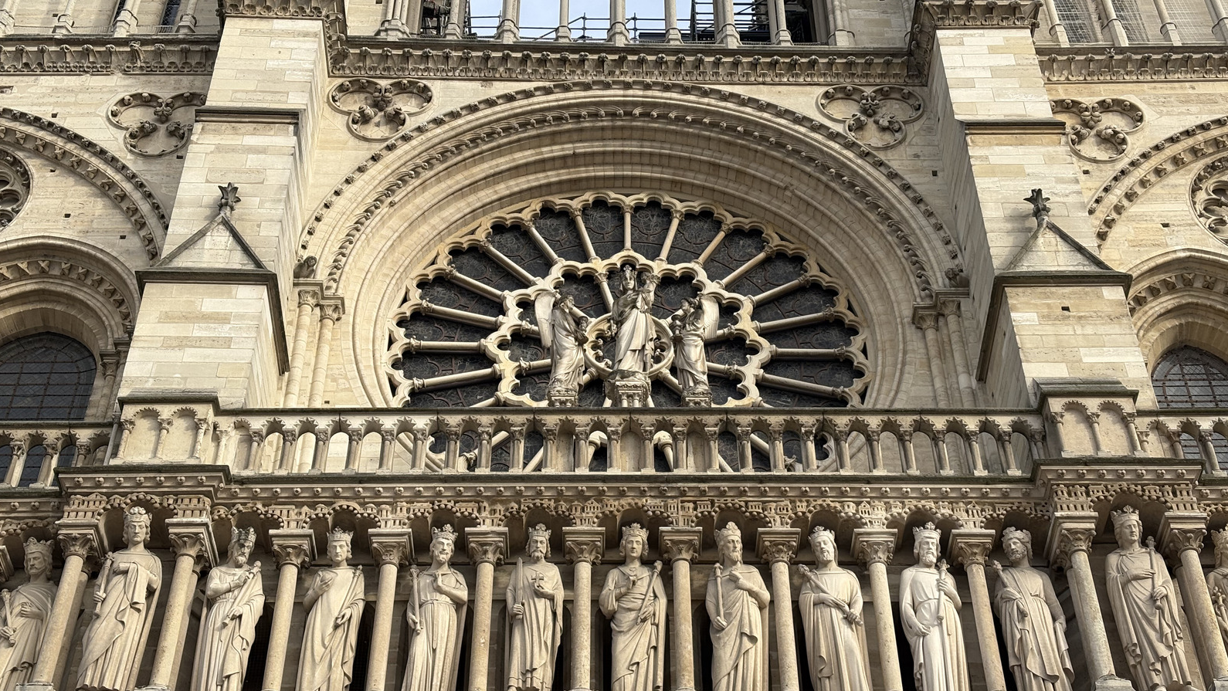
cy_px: 321
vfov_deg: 21.1
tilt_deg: +46.3
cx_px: 615
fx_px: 1856
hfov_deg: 36.6
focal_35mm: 57
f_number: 1.6
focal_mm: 5.96
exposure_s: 1/1218
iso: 32
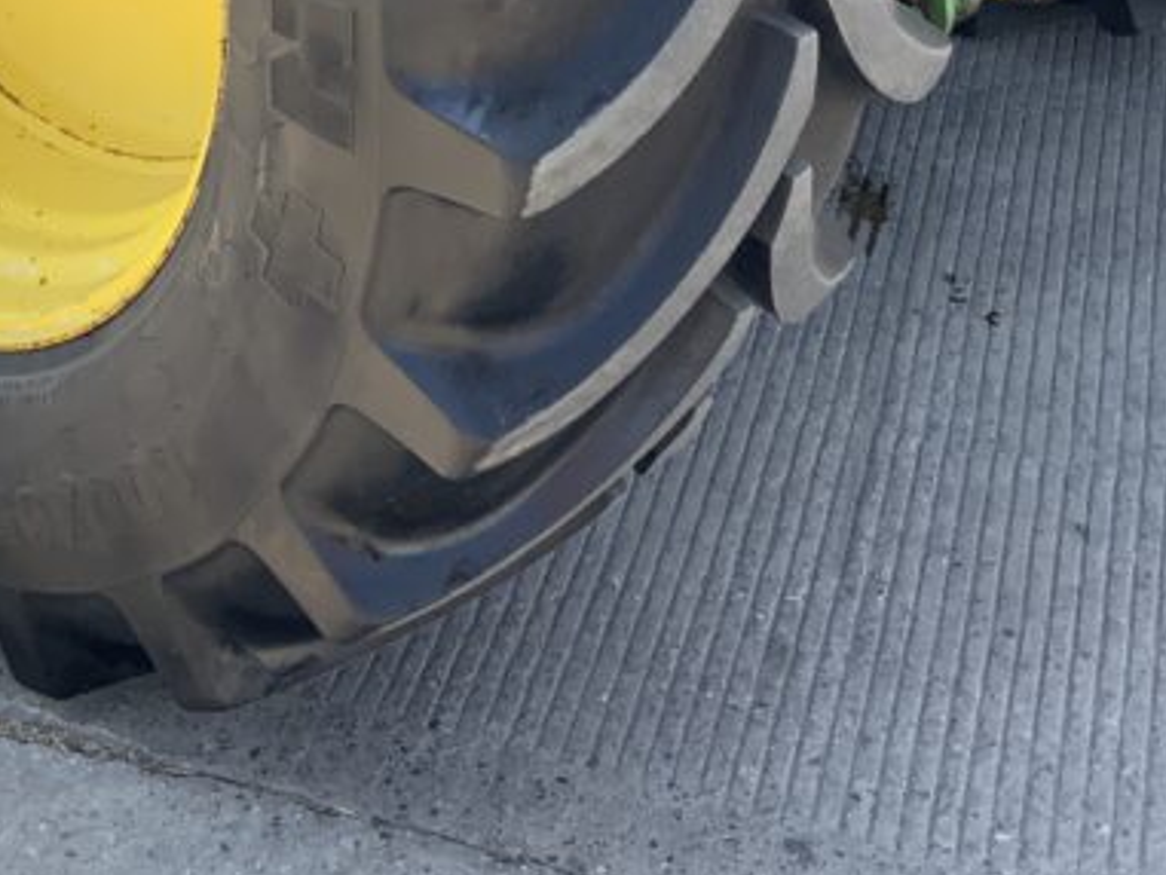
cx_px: 334
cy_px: -184
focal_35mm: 78
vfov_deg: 17.9
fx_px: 2628
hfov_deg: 24.8
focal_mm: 3
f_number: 1.8
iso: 16
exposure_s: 1/309
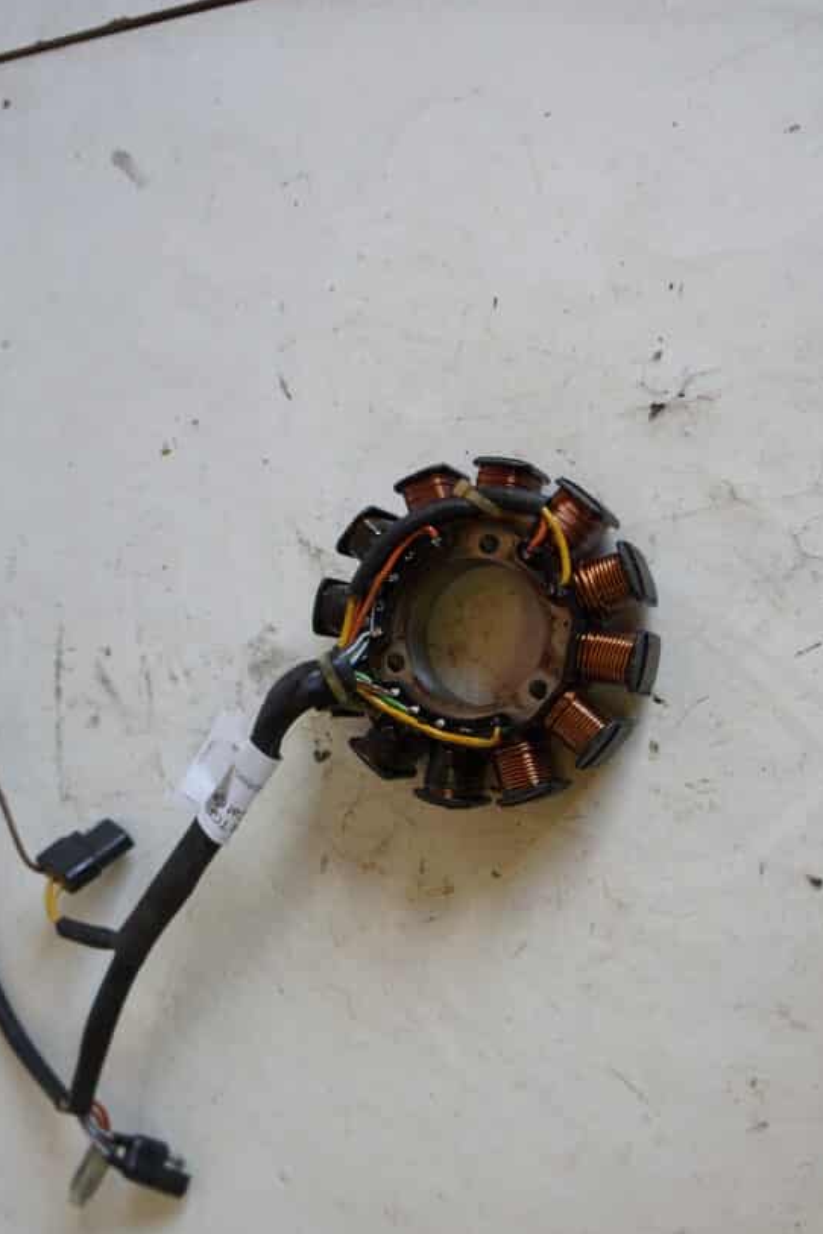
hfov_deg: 38.8
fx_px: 1166
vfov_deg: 55.5
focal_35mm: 34
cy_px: 716
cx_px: 365
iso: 250
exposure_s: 1/60
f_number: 4
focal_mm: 18
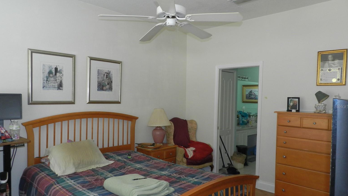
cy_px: 106
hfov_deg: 71.9
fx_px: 240
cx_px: 175
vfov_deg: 44.3
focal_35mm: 26
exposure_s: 1/30
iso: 200
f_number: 3.4
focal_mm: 4
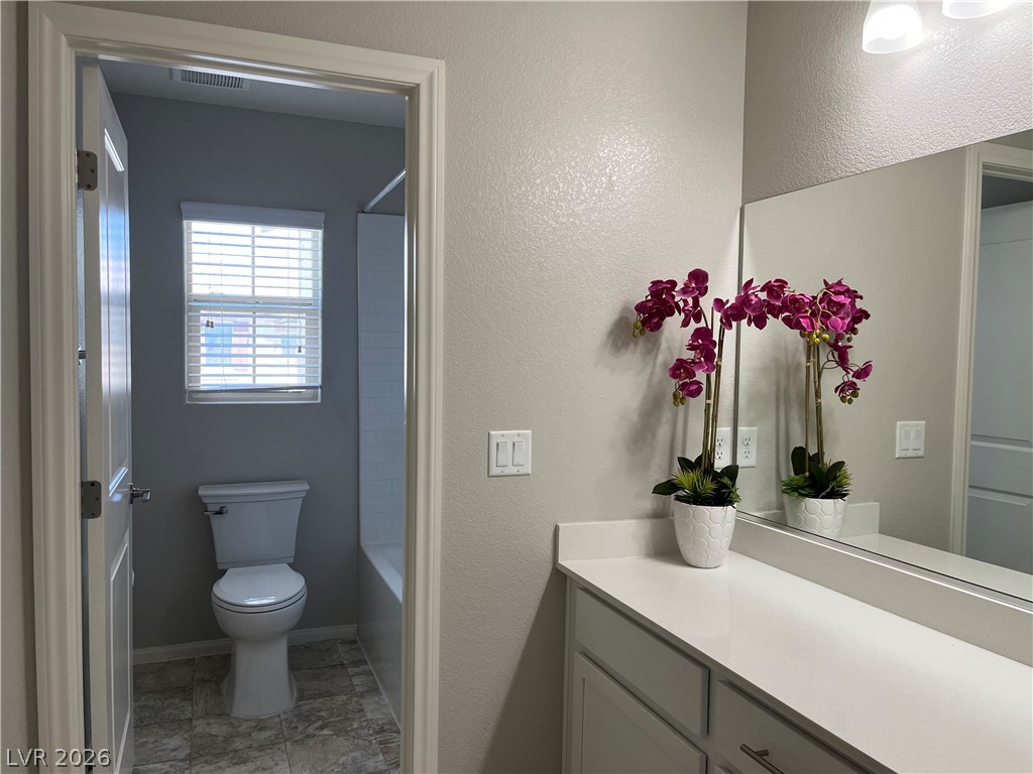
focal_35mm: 26
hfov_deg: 67.3
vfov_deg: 53.1
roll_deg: +0.4
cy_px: 387
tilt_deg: -4.0
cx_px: 516
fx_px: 776
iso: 125
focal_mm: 5.1
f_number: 1.6
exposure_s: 1/120
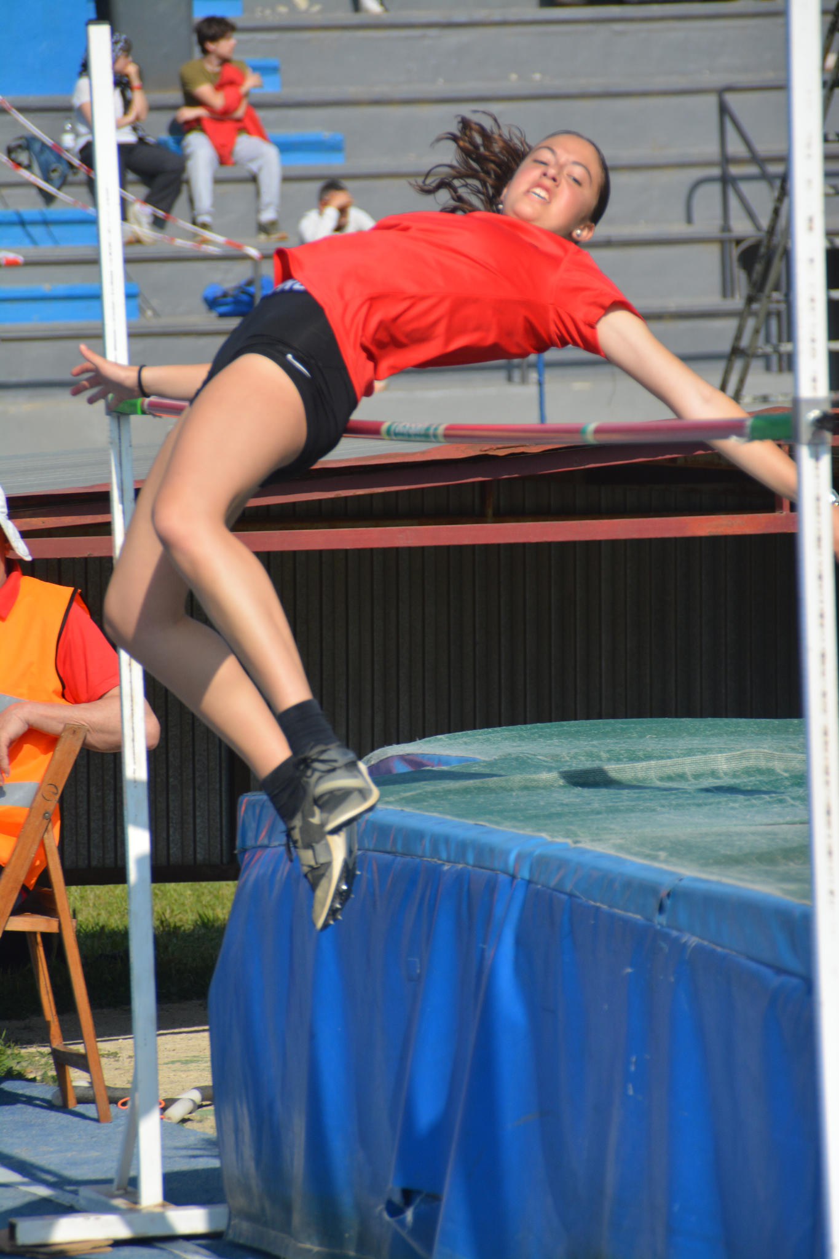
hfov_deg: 4.6
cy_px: 630
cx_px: 420
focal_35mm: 300
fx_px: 10488
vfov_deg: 6.9
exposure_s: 1/1600
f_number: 7.1
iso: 400
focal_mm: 200
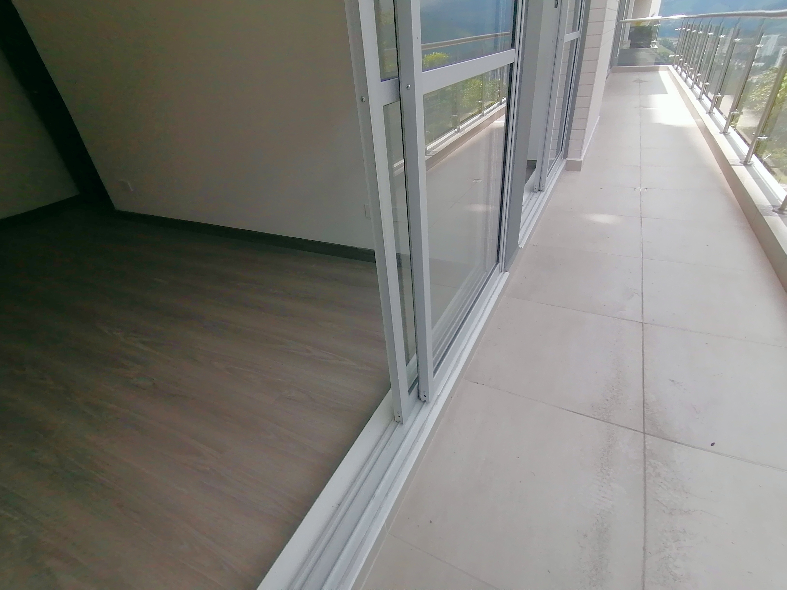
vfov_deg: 74.7
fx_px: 386
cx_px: 394
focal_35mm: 17
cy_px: 295
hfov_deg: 91.0
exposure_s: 1/606
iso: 50
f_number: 2.4
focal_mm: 2.7
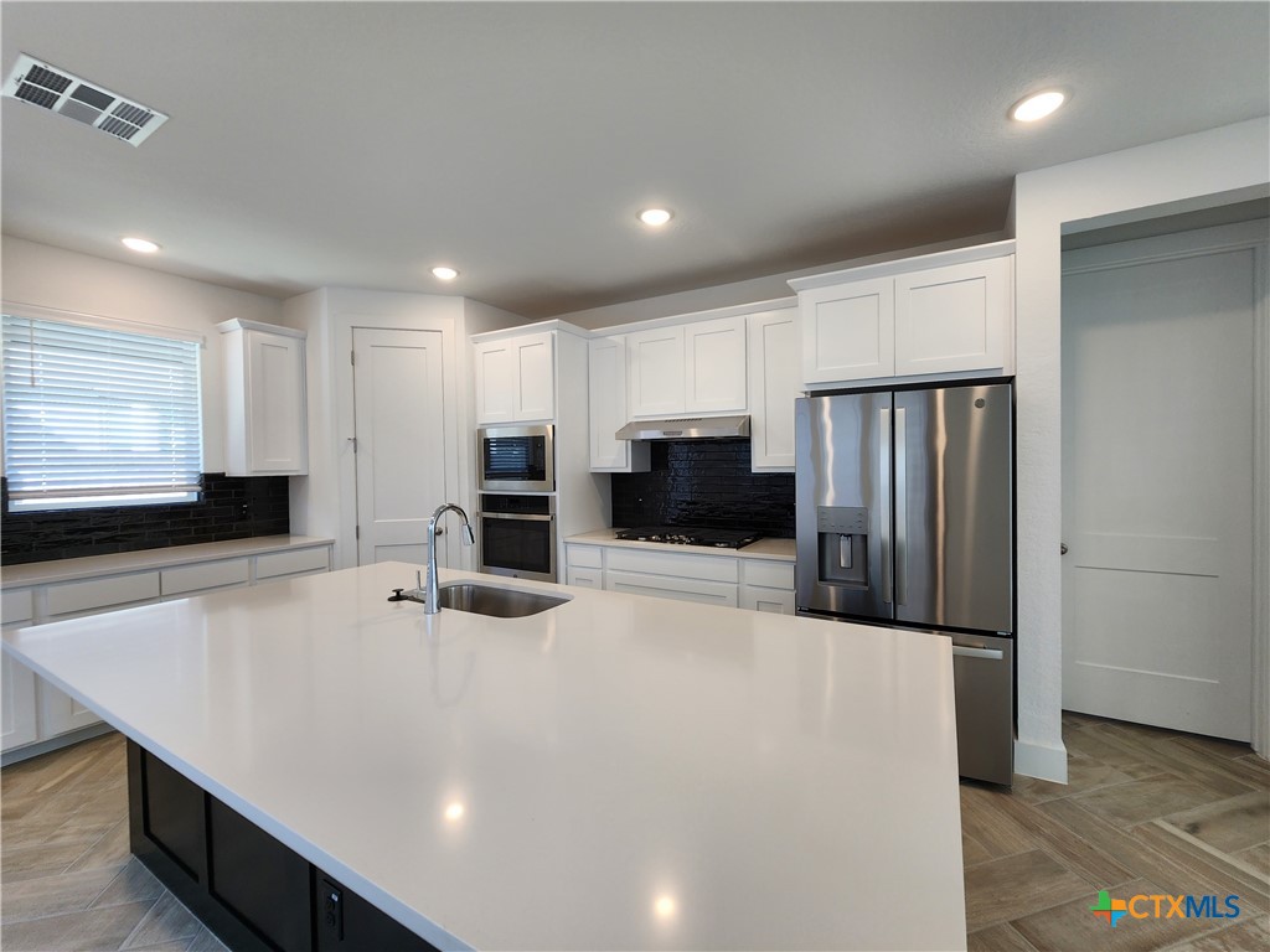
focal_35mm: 13
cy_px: 476
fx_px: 477
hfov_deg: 106.2
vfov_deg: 89.9
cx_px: 635
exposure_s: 1/60
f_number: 2.2
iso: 64
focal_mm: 2.2
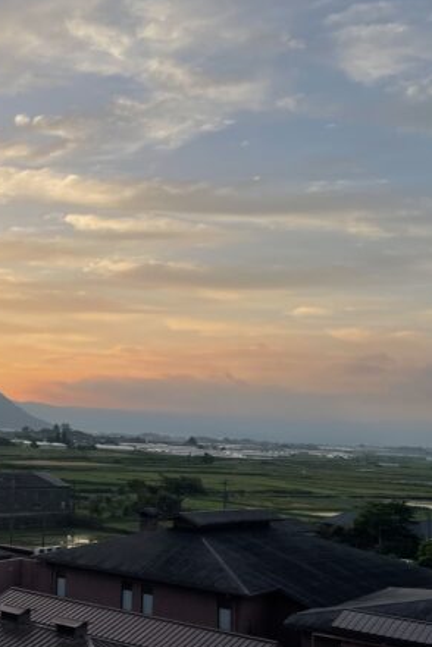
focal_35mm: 49
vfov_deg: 40.3
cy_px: 332
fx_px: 882
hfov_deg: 26.1
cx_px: 3
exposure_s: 1/1195
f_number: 1.6
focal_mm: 4.2
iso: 32
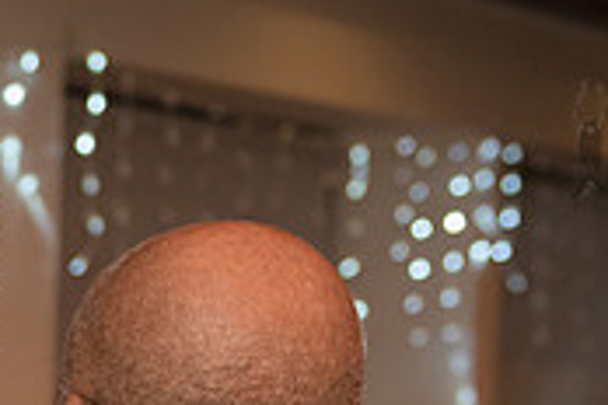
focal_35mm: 152
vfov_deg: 8.9
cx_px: -297
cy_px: 529
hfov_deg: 12.8
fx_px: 2567
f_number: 3.5
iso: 1250
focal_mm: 38
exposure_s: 1/400
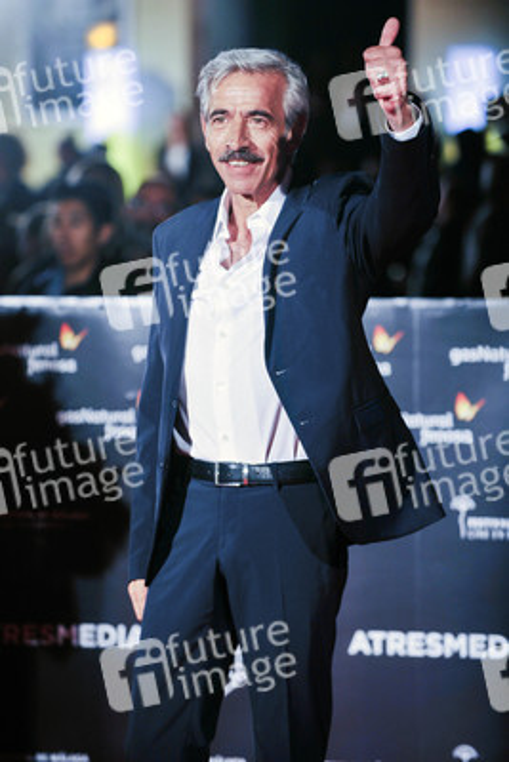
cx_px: 254
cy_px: 381
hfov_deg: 9.2
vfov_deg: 13.7
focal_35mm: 150
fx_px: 3178
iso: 800
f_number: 3.2
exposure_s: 1/250
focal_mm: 150
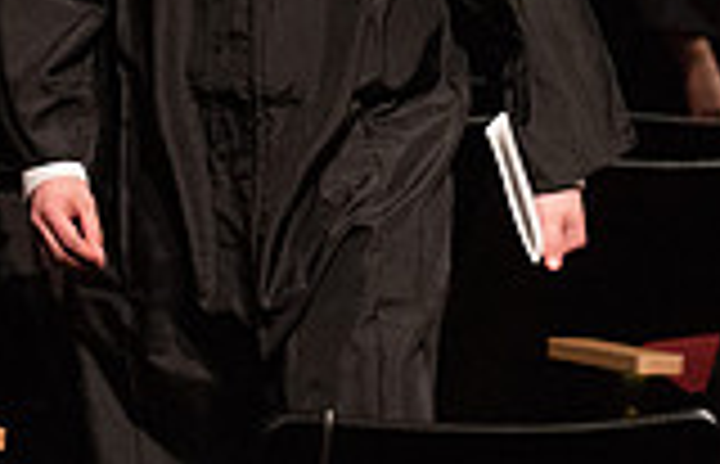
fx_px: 10271
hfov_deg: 4.0
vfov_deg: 2.6
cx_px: 293
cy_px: -268
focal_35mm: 519
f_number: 3.2
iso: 2500
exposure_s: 1/320
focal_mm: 125
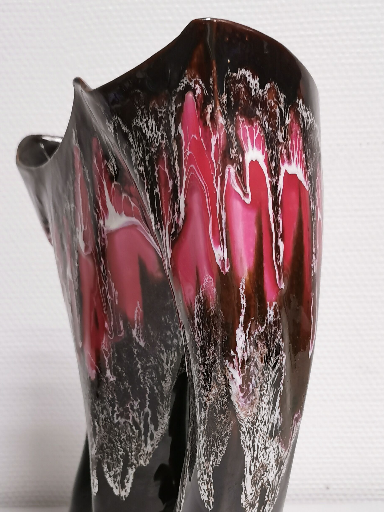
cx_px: 152
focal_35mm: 51
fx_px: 754
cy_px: 377
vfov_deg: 36.7
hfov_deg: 28.5
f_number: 1.8
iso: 160
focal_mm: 5.58
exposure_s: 1/50
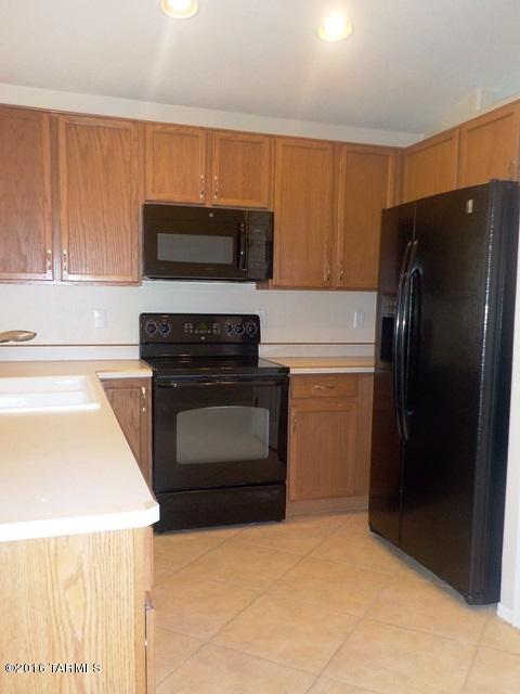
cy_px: 347
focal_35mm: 30
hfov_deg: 46.8
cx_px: 260
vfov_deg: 60.0
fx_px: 601
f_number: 3.3
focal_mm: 4.1
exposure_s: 1/30
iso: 200
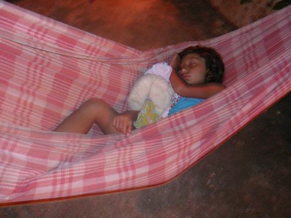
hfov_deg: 47.8
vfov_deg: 36.9
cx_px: 143
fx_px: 328
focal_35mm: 39
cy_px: 107
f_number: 2.8
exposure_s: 1.5
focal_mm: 5.8
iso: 200
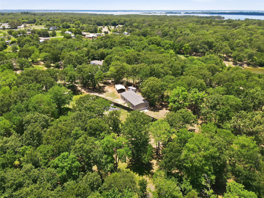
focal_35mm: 24
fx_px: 183
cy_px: 99
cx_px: 132
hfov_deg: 71.6
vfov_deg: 56.8
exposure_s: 1/320
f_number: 2.8
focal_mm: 4.5
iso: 100
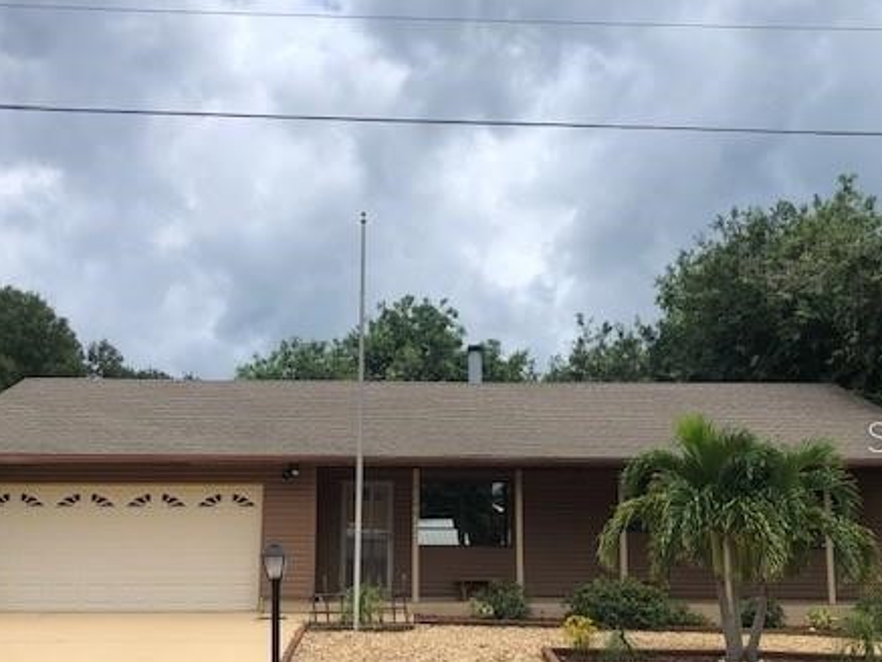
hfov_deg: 45.7
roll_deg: -0.7
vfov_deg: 34.9
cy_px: 436
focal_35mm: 41
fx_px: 1045
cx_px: 412
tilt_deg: +8.3
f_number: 1.8
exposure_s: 1/1779
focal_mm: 4
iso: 20
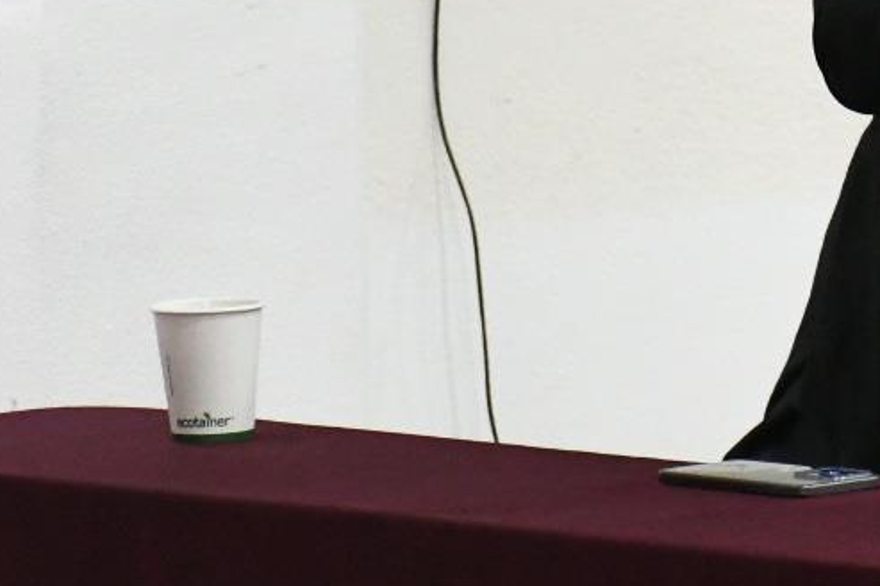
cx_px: 1119
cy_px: -172
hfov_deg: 4.4
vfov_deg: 2.9
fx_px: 11408
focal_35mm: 467
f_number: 5.3
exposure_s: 1/100
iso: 8000
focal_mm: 95
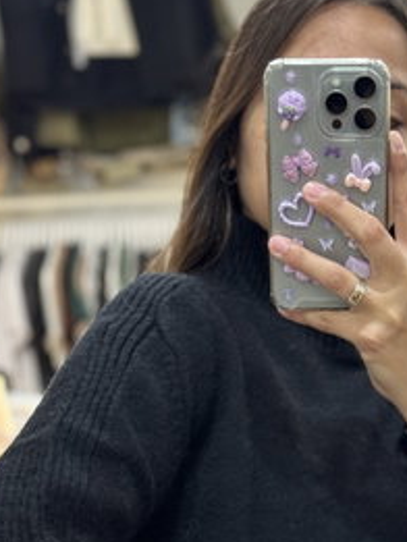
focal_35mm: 98
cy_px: 460
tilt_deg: -12.7
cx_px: 320
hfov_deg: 15.0
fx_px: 1535
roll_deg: +3.1
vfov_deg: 19.7
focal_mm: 6.76
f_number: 1.78
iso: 80
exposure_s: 1/50
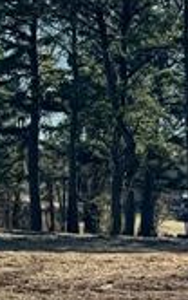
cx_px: 582
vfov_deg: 13.3
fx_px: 1285
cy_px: 242
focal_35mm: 157
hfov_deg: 7.3
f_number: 1.8
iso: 80
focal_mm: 6.86
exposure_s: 1/4600
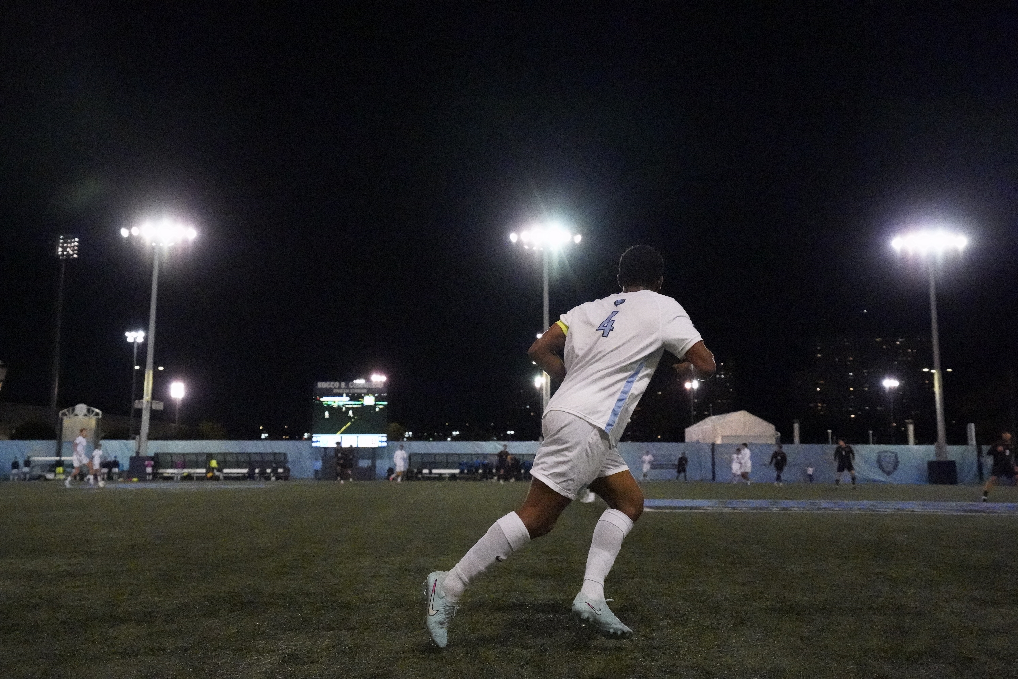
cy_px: 340
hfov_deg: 54.4
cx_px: 509
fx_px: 990
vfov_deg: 37.9
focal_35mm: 35
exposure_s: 1/5000
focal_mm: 35
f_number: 3.5
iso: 64000
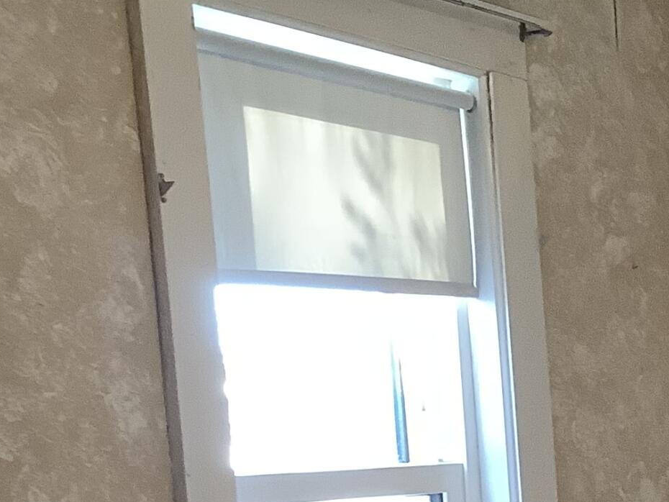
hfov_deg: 17.8
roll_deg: +0.8
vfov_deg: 14.3
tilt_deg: -7.1
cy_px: 631
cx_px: 976
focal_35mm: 100
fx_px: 1933
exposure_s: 1/60
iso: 200
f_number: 2.4
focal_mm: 3.3
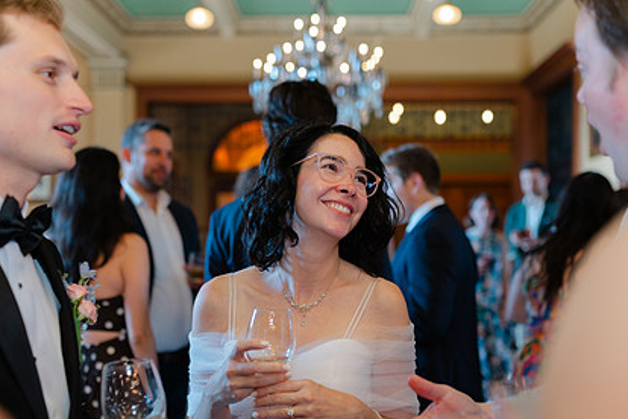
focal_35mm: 50
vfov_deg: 26.9
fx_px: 872
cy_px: 269
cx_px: 326
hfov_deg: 39.6
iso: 250
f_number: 2
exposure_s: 1/100
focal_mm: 35
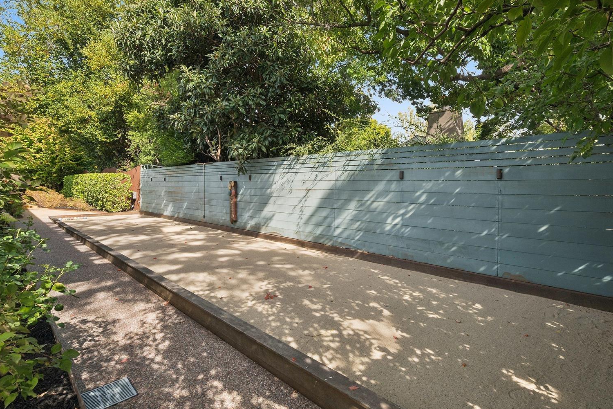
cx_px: 340
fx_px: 317
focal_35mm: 19
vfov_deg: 65.6
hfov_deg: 87.8
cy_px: 189
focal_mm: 15.5
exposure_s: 1/40
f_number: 22
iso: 400
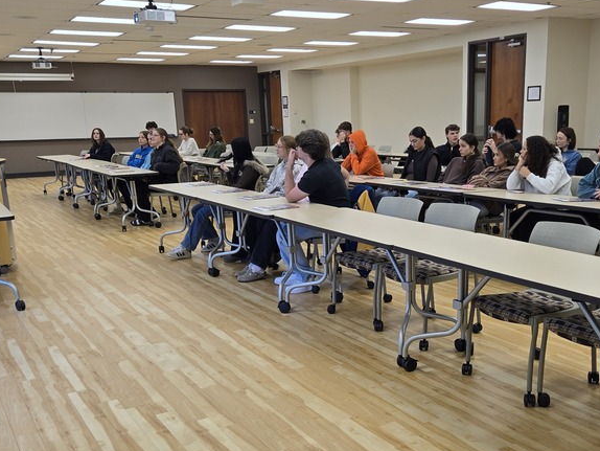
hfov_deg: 45.5
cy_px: 305
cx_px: 361
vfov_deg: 34.8
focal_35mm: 41
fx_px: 711
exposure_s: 1/120
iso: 32
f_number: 1.8
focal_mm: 5.4
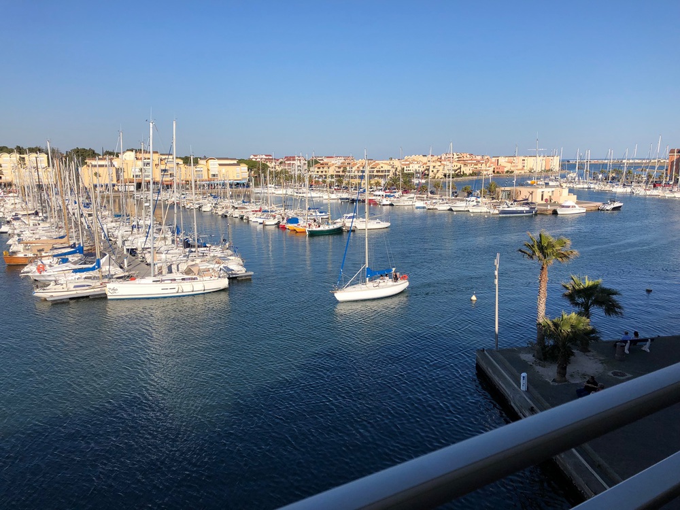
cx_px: 340
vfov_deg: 49.7
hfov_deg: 63.4
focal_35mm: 28
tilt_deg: -9.1
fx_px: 550
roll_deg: +1.0
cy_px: 255
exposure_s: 1/2825
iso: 20
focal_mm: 3.99
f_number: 1.8
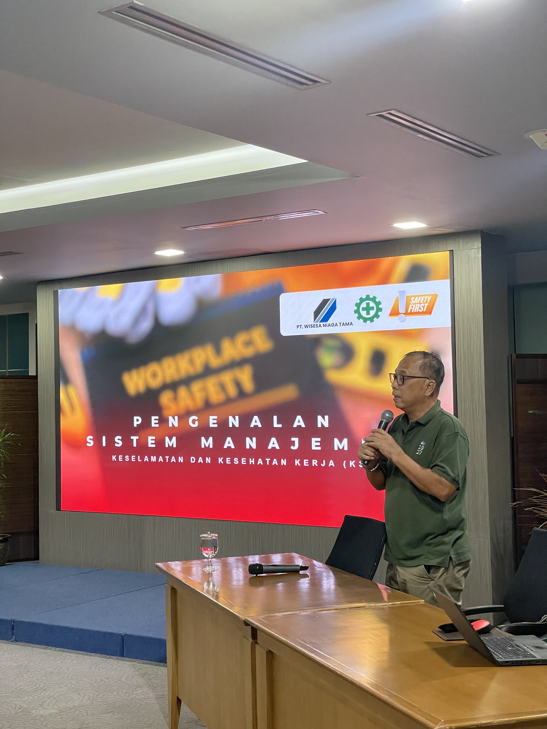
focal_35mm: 52
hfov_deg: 28.0
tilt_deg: +3.5
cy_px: 364
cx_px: 274
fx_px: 1096
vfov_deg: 36.8
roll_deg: +0.9
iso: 200
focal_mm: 6
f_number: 2
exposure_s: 1/100
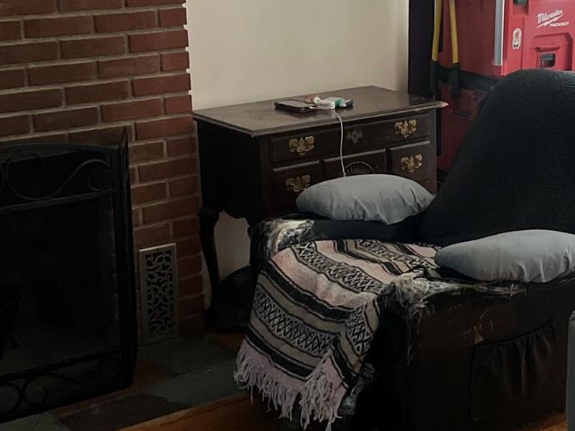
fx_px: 1213
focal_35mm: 73
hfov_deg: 26.2
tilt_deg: -13.4
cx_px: 459
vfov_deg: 20.2
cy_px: 184
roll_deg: +0.7
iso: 640
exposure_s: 1/40
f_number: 1.5
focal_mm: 5.7
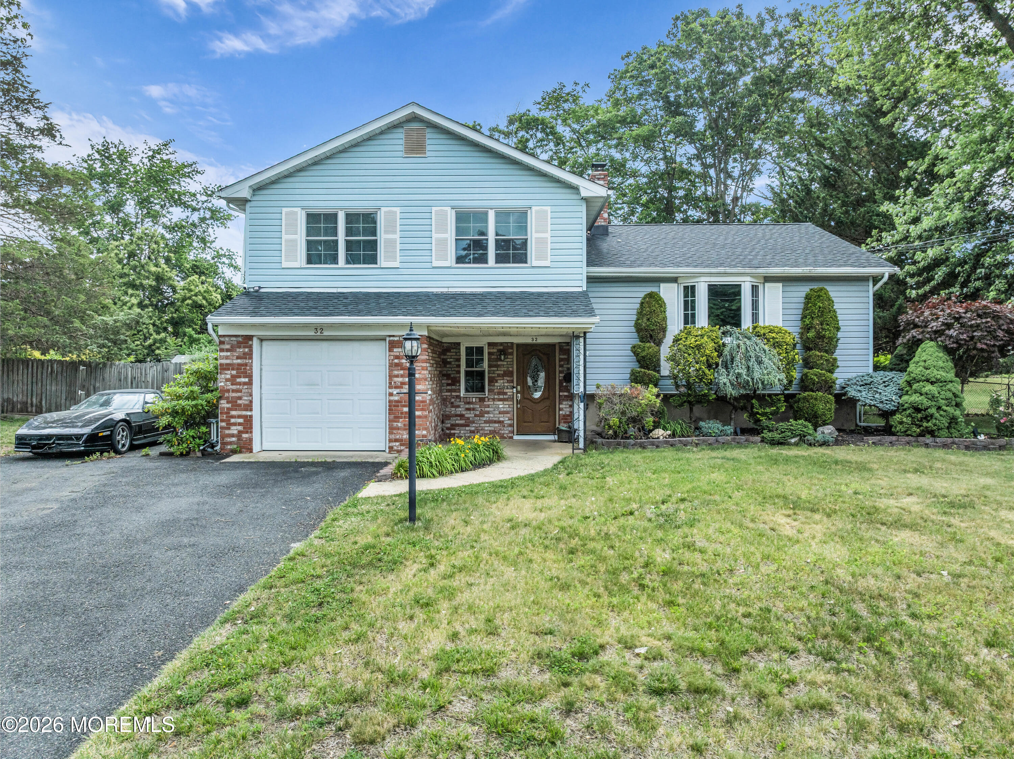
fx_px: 703
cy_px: 380
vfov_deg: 56.8
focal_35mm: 24
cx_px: 507
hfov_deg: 71.6
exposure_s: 1/1000
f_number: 2.8
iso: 400
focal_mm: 12.29
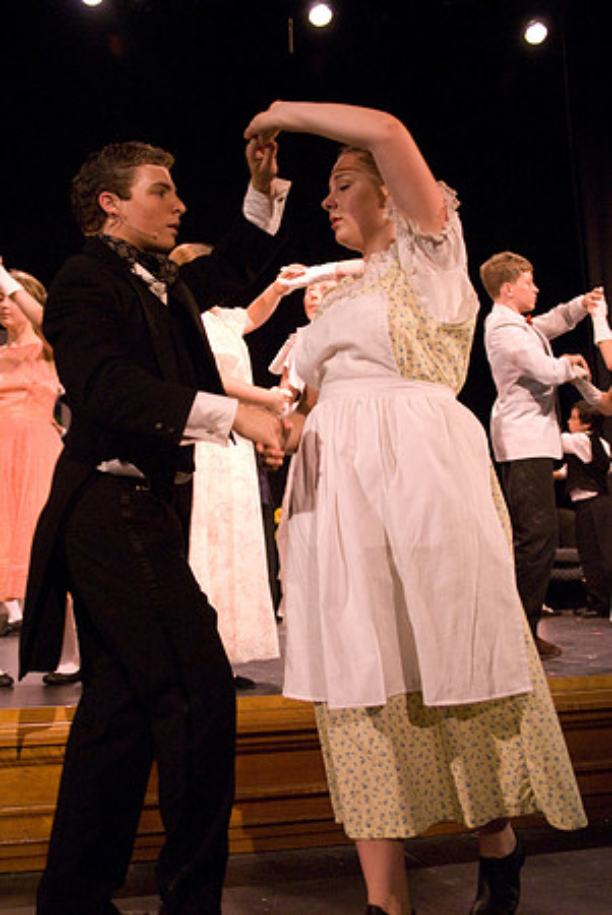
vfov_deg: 42.3
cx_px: 306
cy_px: 458
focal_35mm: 46
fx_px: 1183
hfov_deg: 29.0
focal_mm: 31
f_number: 2.8
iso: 1600
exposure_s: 1/160
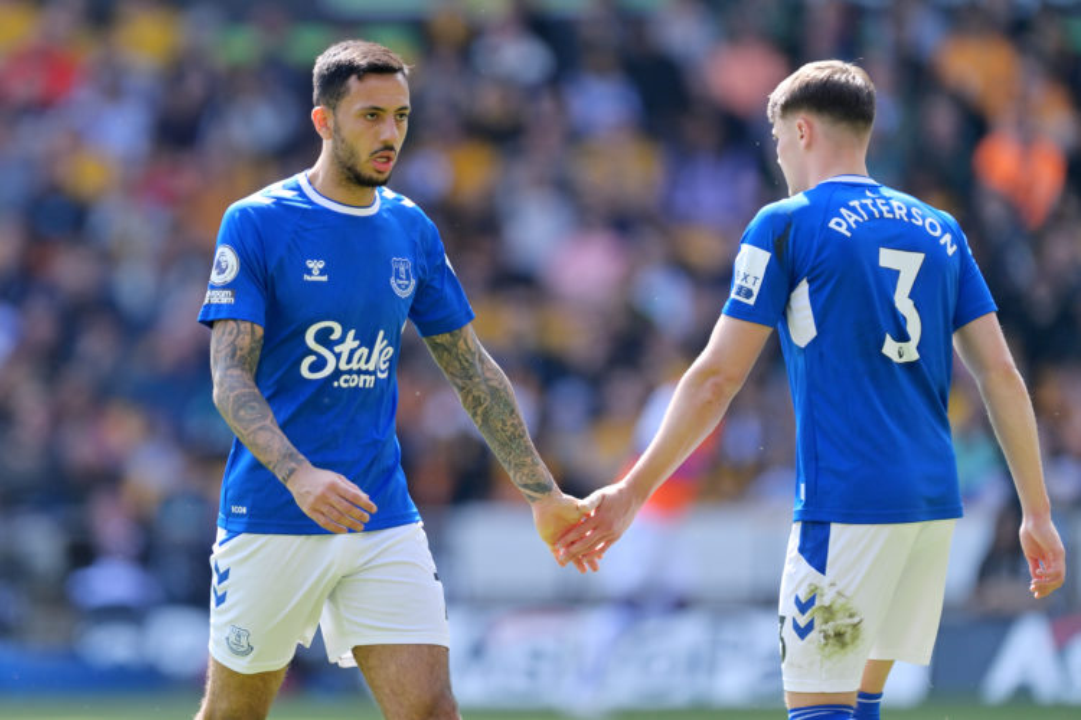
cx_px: 540
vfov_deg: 3.4
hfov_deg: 5.2
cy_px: 360
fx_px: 12010
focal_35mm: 400
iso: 200
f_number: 2.8
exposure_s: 1/1250
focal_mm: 400
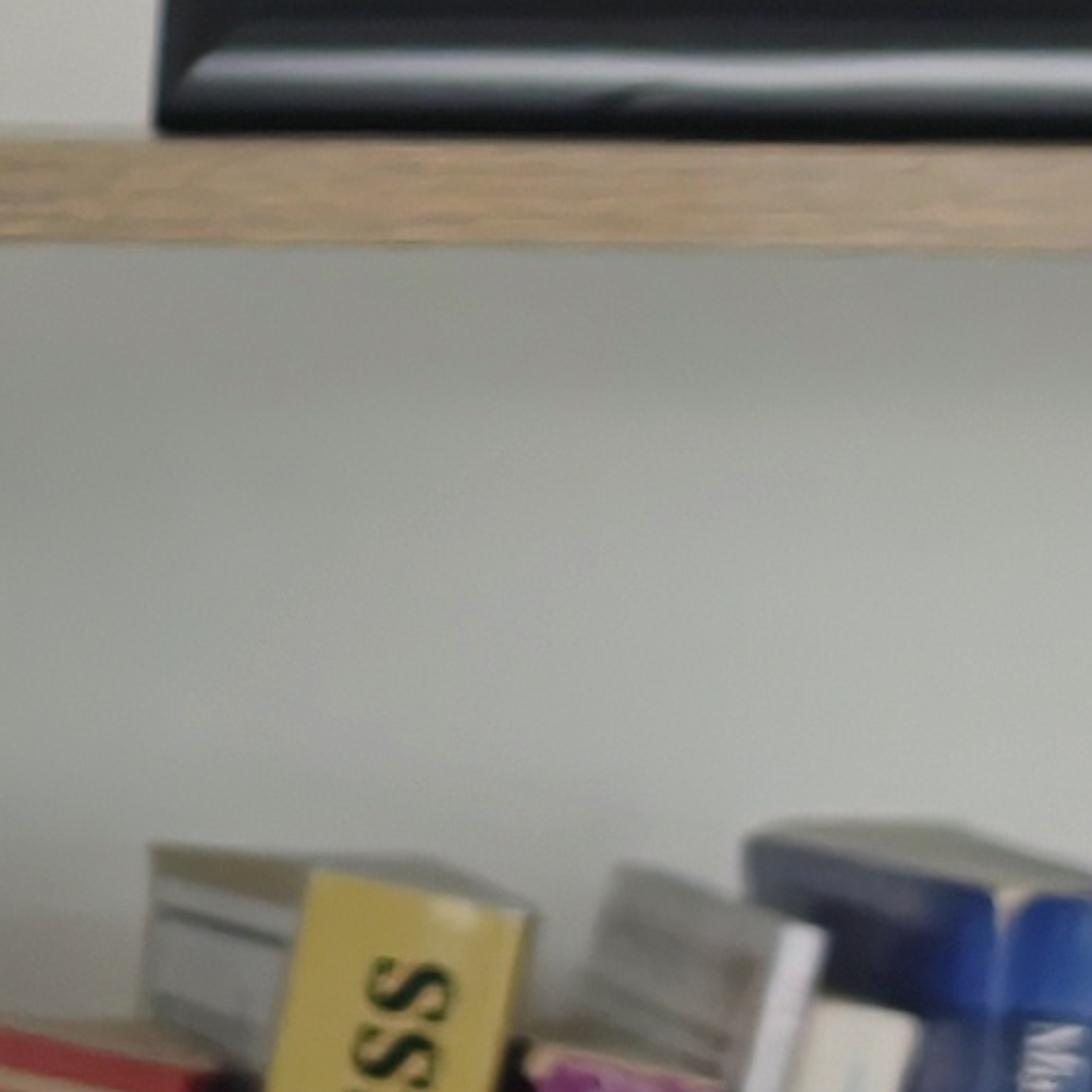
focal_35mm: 277
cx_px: -2495
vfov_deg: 6.3
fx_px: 9886
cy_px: -253
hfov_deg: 5.8
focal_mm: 8.72
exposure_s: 1/100
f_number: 2
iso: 462
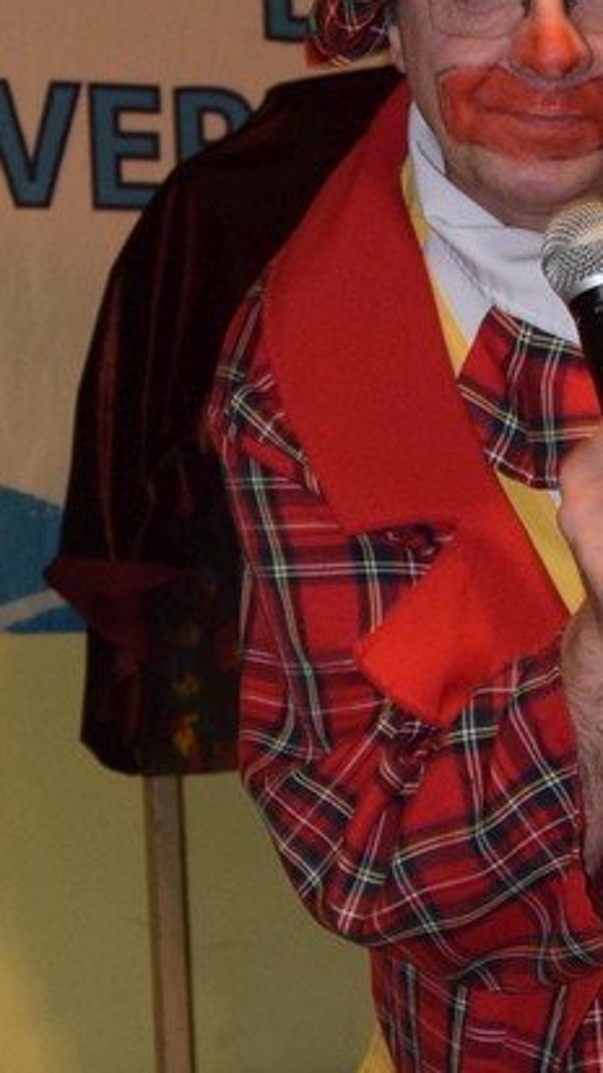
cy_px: 668
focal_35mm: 148
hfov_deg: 8.2
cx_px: 55
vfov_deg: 14.5
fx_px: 4211
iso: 1250
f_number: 4
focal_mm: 26
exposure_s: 1/60
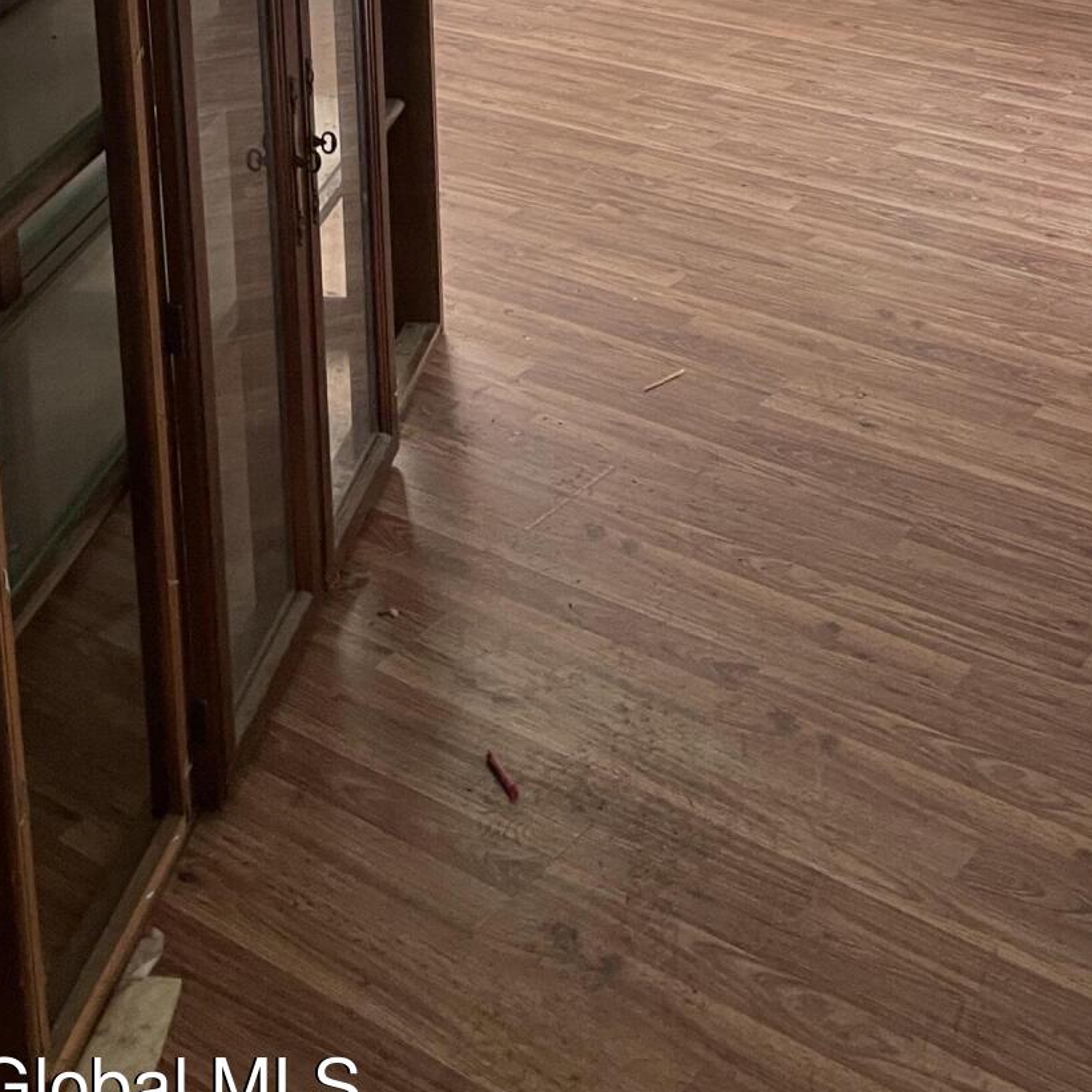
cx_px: 724
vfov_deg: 27.8
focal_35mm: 56
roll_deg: +0.8
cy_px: -122
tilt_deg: -13.2
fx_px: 1999
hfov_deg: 30.3
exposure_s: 1/60
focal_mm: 4.2
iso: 160
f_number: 1.6
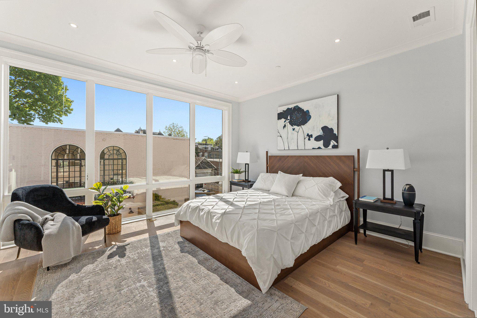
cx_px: 238
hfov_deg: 104.2
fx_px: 186
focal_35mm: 14
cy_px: 159
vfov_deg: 81.2
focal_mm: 14
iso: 500
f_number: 8
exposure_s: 1/250
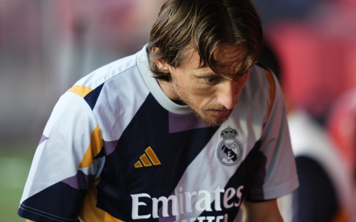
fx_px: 5451
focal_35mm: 562
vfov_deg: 2.3
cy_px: 86
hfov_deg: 3.7
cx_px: 221
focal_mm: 400
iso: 500
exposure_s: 1/400
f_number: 2.8
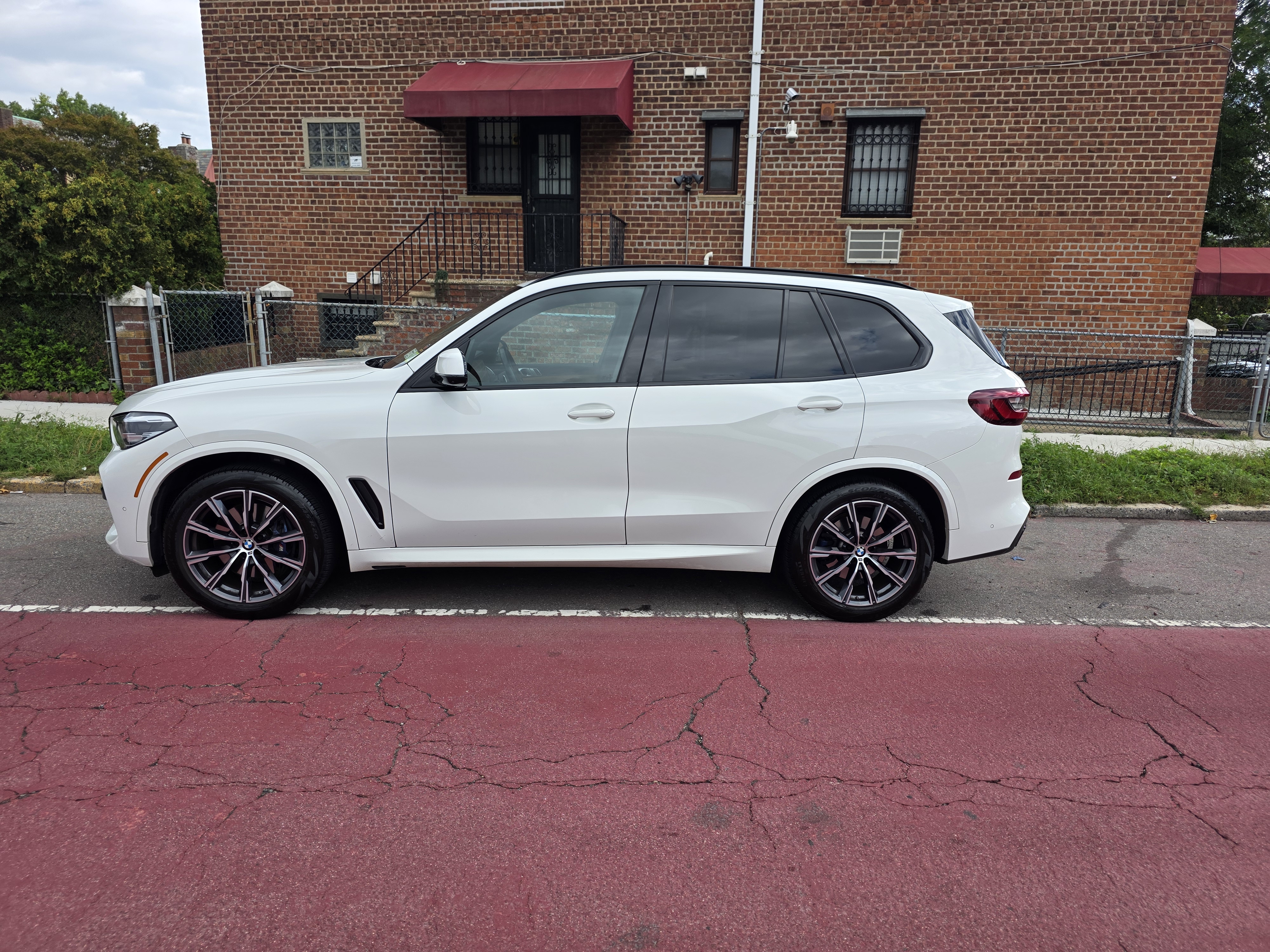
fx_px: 844
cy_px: 476
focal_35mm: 23
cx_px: 635
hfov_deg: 73.9
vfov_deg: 58.9
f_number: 1.7
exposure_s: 1/2607
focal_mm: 6.3
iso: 80
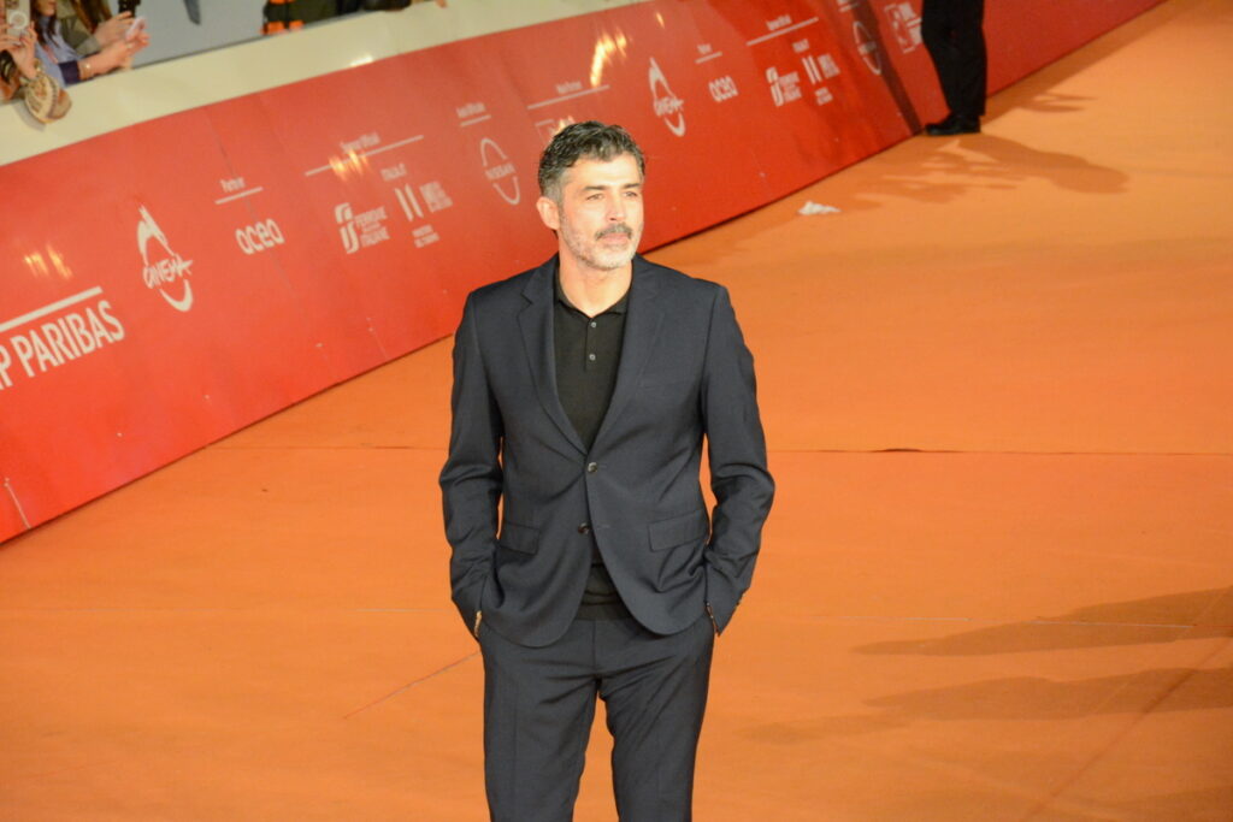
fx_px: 5395
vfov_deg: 8.7
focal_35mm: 158
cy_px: 411
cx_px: 616
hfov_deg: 13.0
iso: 4000
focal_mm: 105
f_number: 7.1
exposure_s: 1/125
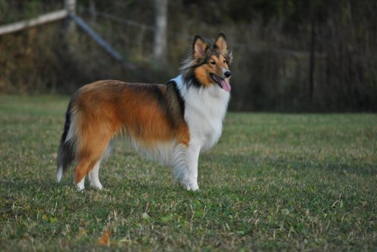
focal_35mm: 300
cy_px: 126
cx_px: 188
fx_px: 3145
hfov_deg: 6.9
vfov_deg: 4.6
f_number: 5.6
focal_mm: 200
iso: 400
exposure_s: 1/1000
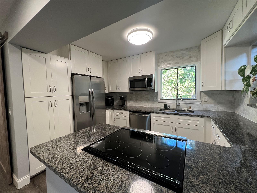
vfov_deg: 89.9
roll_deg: +1.6
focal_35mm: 13
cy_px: 96
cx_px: 128
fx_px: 97
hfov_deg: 106.2
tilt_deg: -3.4
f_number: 1.8
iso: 125
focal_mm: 1.57
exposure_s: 1/60
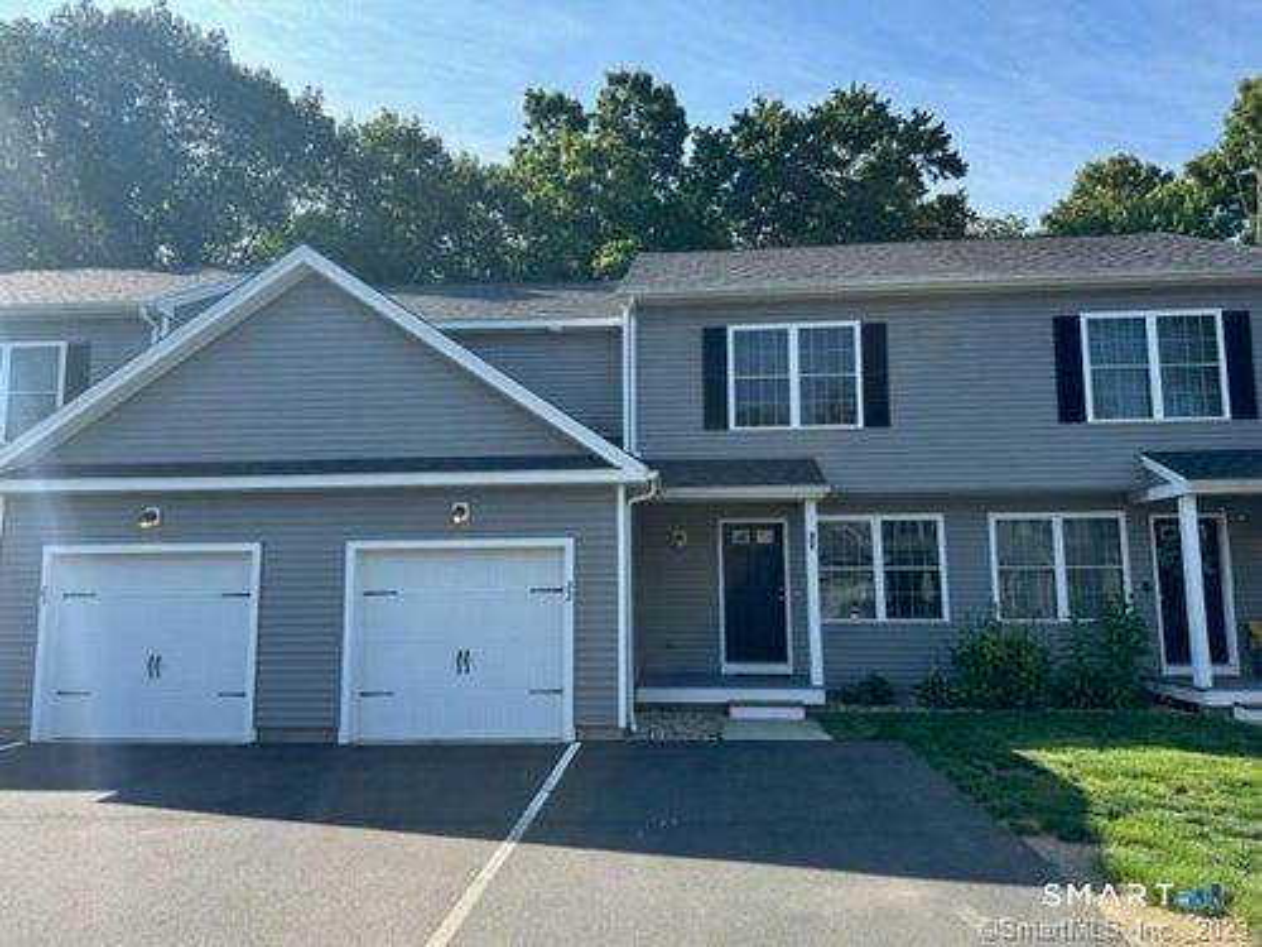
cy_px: 474
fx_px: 875
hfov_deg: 71.6
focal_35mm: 24
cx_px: 631
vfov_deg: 56.8
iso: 80
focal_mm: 6.86
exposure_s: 1/1562
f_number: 1.78
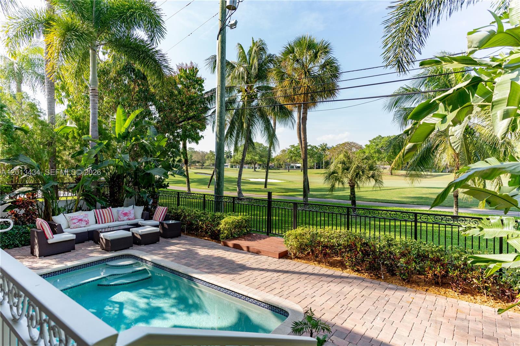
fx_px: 289
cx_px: 260
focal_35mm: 20
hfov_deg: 84.0
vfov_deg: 61.9
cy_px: 173
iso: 80
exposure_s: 1/400
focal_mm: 20
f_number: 4
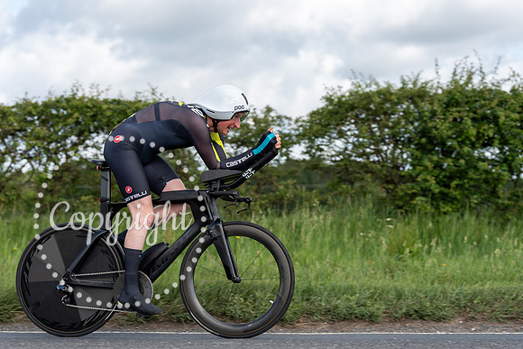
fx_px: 1133
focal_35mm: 78
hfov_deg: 26.0
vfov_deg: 17.5
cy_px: 174
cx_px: 262
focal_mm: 78
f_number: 3.5
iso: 160
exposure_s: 1/1000
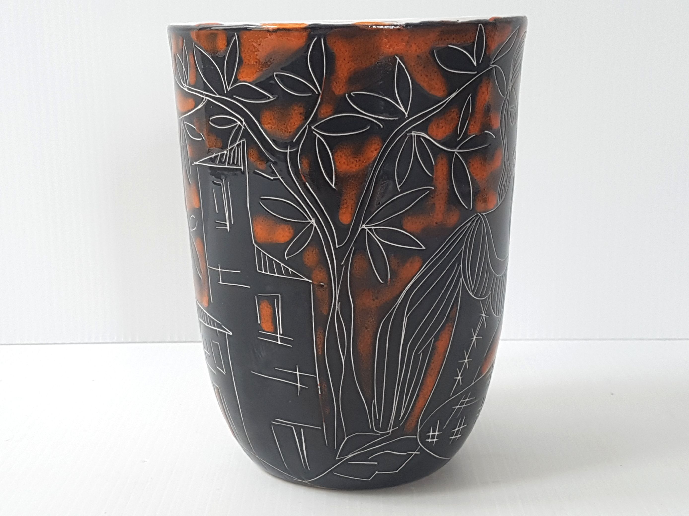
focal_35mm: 27
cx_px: 334
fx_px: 537
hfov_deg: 65.3
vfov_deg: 51.4
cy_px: 264
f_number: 1.7
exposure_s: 1/100
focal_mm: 4.2
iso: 100
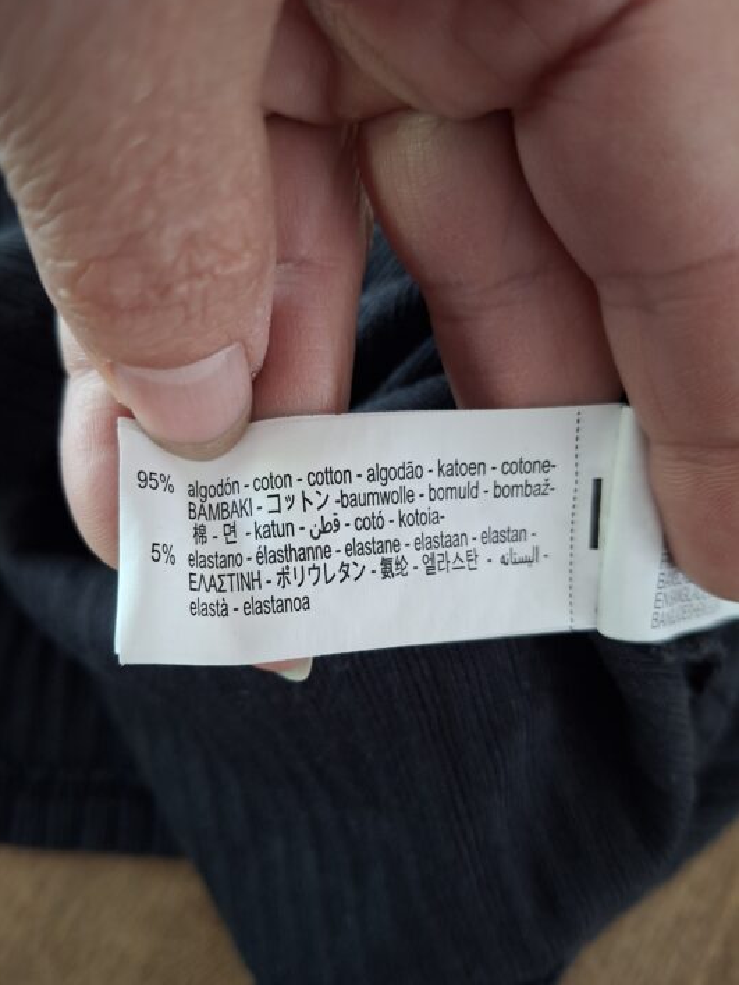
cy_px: 518
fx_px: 740
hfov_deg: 52.9
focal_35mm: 26
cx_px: 324
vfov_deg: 67.3
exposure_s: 1/33
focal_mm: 5.54
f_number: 1.8
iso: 400
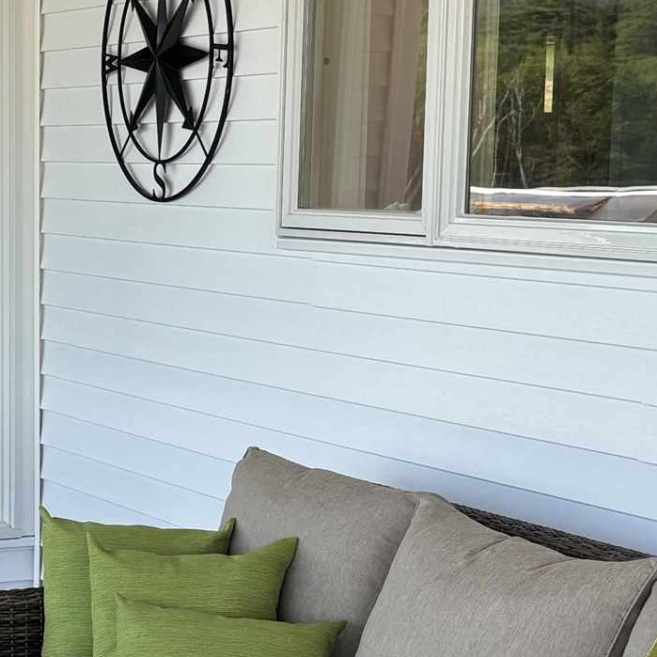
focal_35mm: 101
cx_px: -69
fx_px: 2169
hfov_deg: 16.7
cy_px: 516
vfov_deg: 17.1
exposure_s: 1/299
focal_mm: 5.96
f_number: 1.6
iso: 50
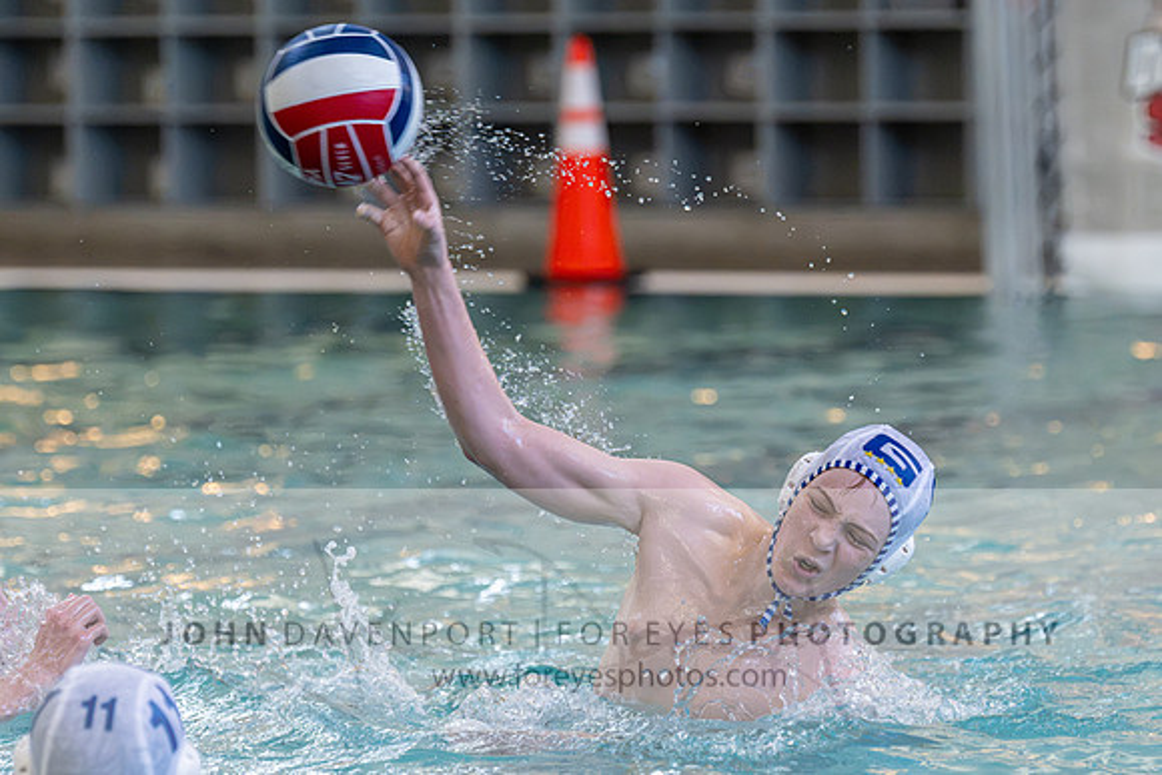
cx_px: 706
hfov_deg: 8.8
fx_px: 7550
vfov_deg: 5.9
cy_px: 467
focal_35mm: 234
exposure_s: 1/1000
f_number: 4
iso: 6400
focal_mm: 190
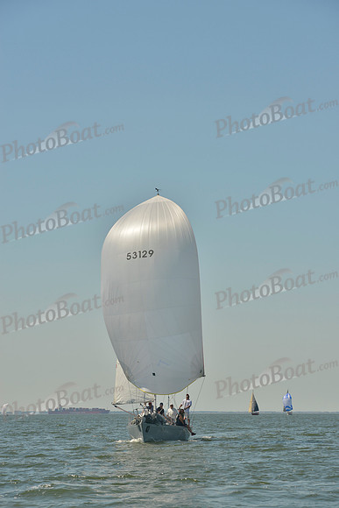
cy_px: 254
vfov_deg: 20.8
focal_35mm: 98
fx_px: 1383
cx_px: 170
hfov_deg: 14.0
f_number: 7.1
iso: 200
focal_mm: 98
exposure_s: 1/800
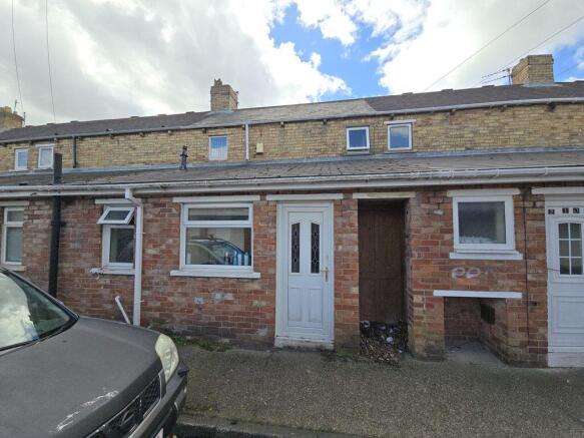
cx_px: 292
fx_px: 219
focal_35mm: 13
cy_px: 219
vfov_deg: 89.9
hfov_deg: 106.2
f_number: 2.2
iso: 80
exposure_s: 1/2000
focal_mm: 2.2
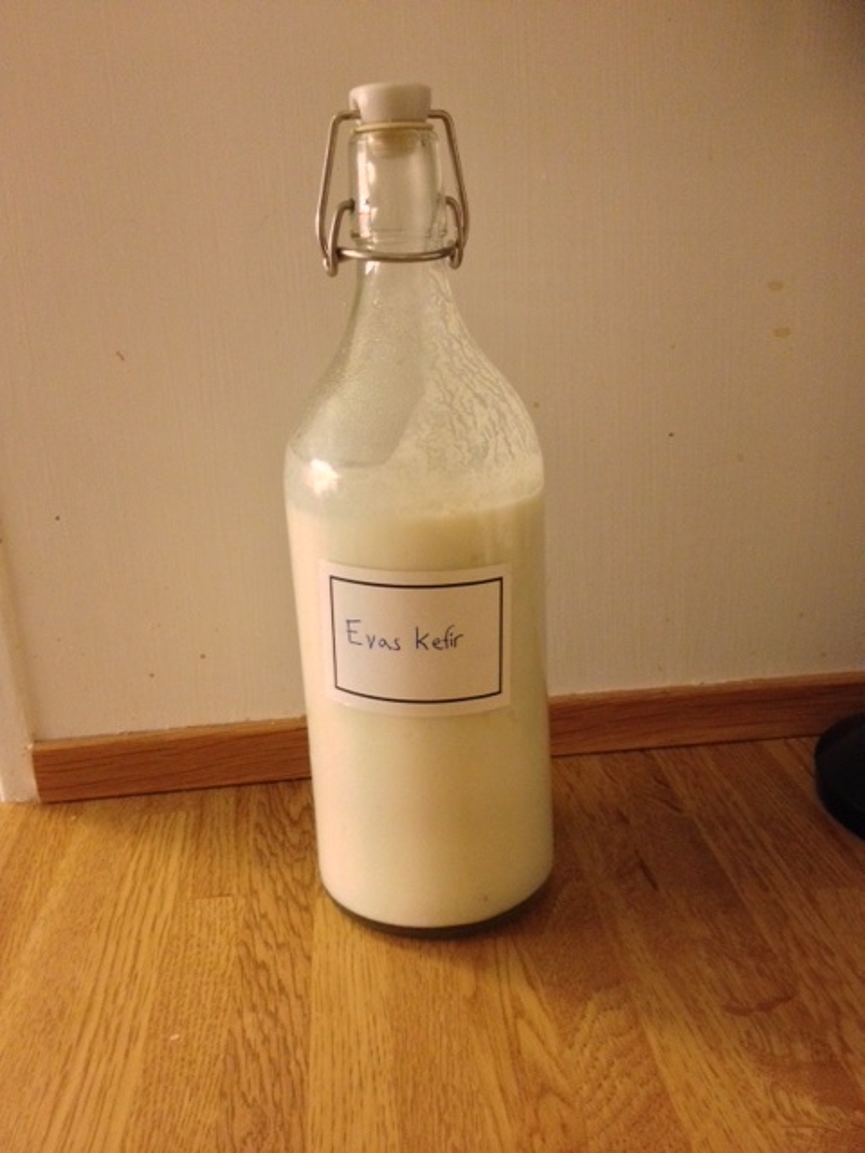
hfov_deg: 40.7
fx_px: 1166
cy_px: 576
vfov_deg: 52.6
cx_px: 432
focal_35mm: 35
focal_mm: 4.28
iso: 400
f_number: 2.4
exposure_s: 1/17
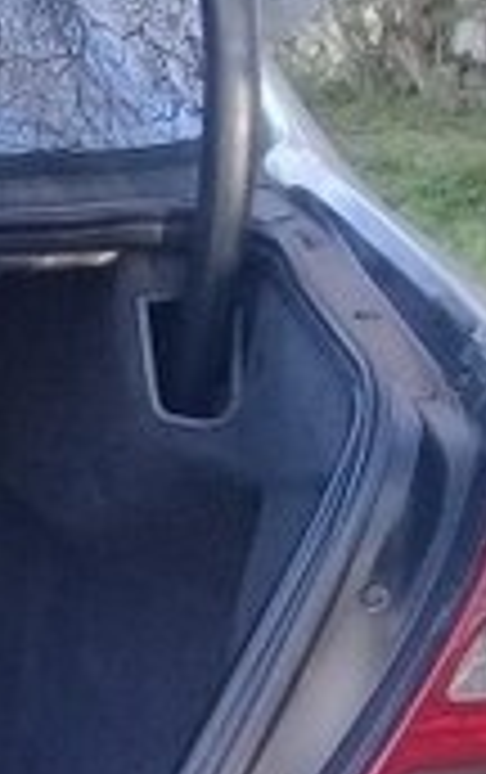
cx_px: -684
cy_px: 790
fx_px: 2661
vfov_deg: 16.2
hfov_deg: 9.3
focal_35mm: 126
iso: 100
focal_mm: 3.3
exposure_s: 1/100
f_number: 2.2
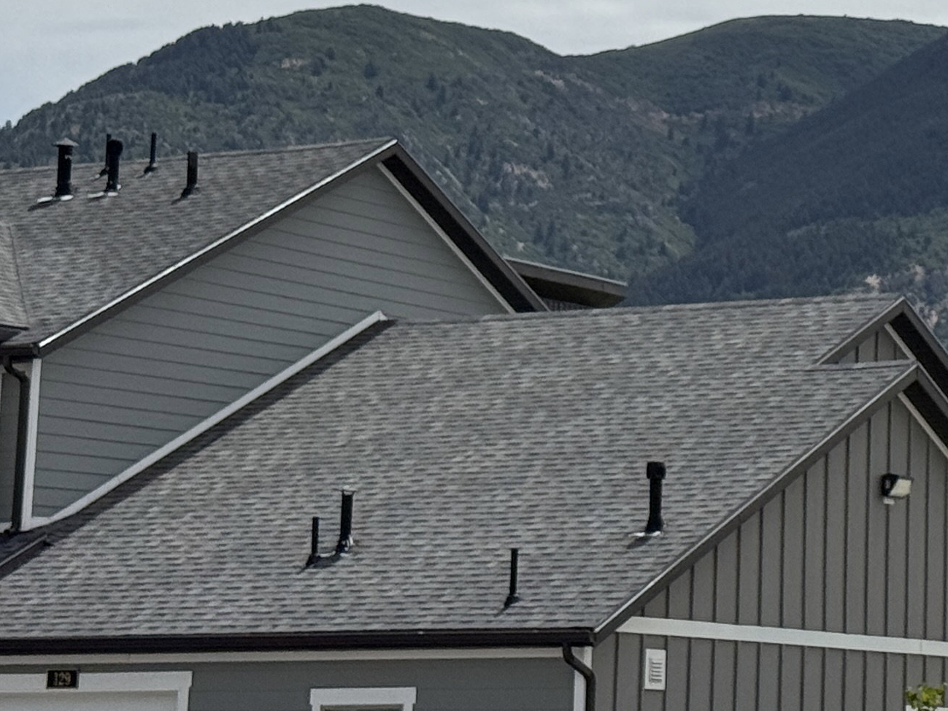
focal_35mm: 149
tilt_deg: +10.9
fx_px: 4080
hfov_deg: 13.1
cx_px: 966
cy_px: -15
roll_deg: -1.1
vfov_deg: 9.9
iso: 50
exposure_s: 1/11364
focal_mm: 6.76
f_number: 1.78
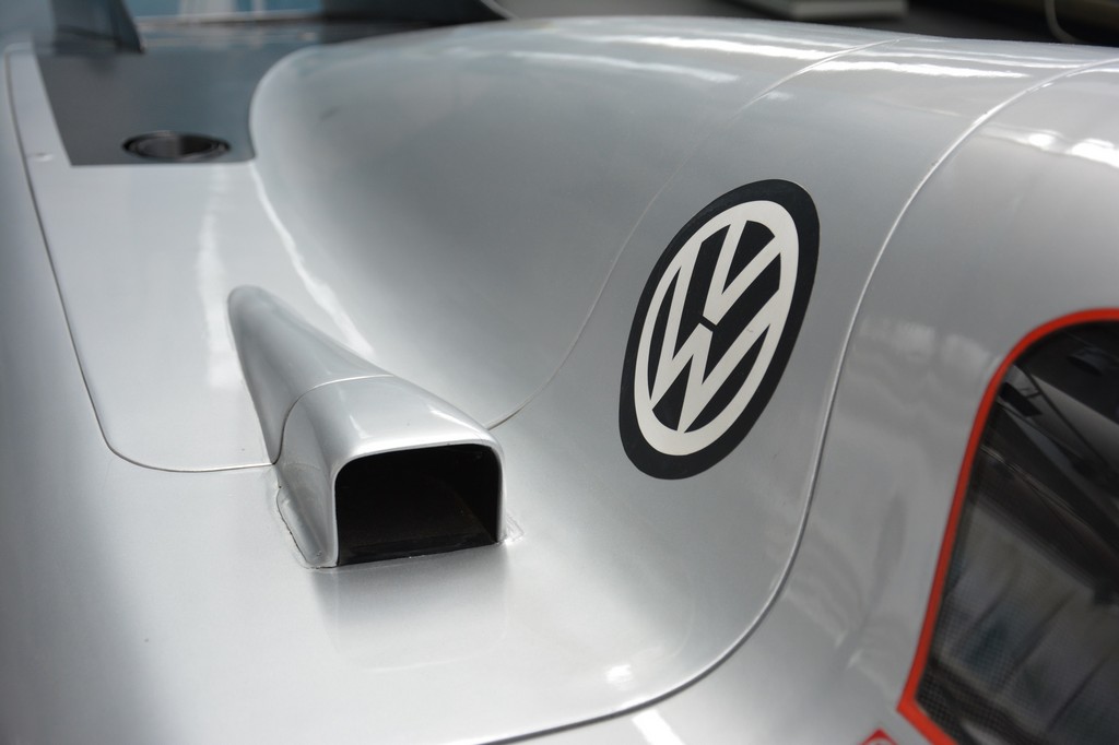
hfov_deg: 35.1
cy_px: 372
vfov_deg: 23.8
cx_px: 560
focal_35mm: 57
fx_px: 1771
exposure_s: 1/100
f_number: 5
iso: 400
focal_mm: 38
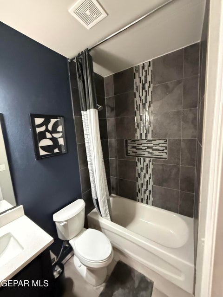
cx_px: 112
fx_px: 120
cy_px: 148
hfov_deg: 85.7
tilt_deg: -12.7
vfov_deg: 102.1
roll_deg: +5.9
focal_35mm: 14
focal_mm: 2.22
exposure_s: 1/60
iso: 1250
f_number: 2.2
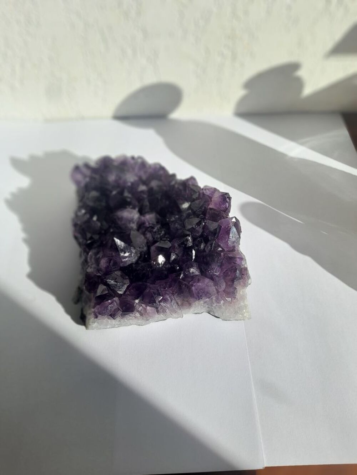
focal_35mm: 25
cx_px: 178
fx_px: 344
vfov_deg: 69.4
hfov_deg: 54.9
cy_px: 238
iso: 20
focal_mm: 4.6
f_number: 2
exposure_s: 1/463
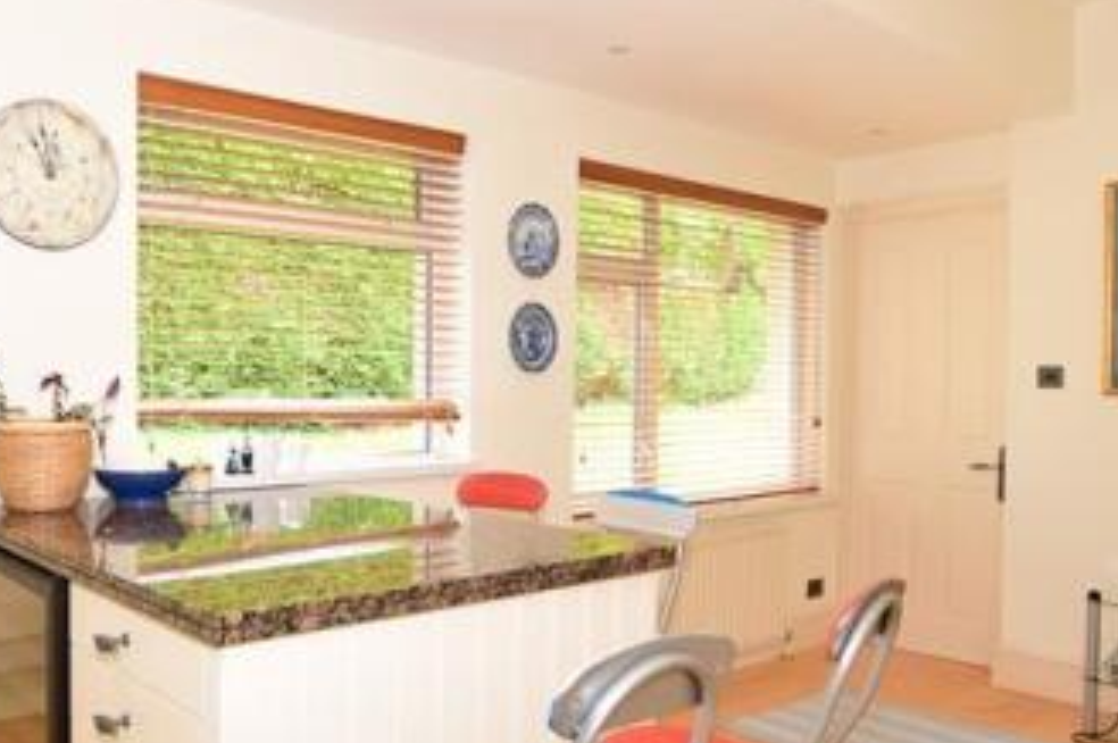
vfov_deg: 43.5
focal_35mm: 30
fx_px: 931
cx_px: 307
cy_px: 397
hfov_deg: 59.3
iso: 200
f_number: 5
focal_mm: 10
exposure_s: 1/20
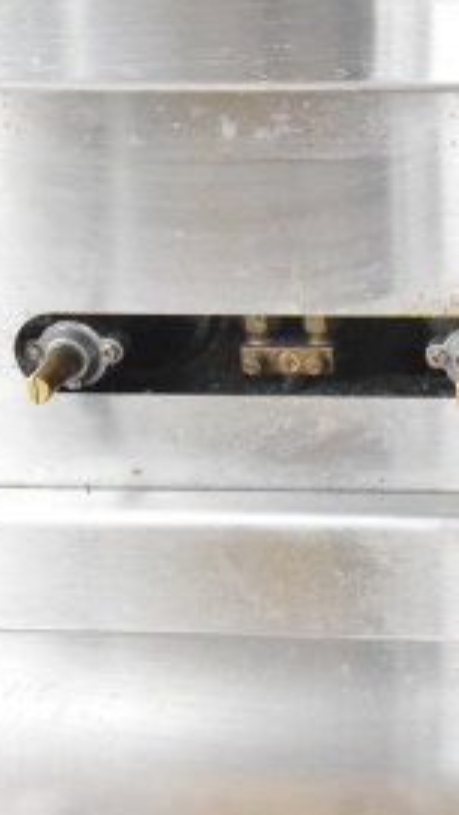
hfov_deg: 12.7
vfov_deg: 24.1
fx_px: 1908
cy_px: 295
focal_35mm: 88
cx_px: 774
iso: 6400
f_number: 9
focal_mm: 25
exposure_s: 1/320
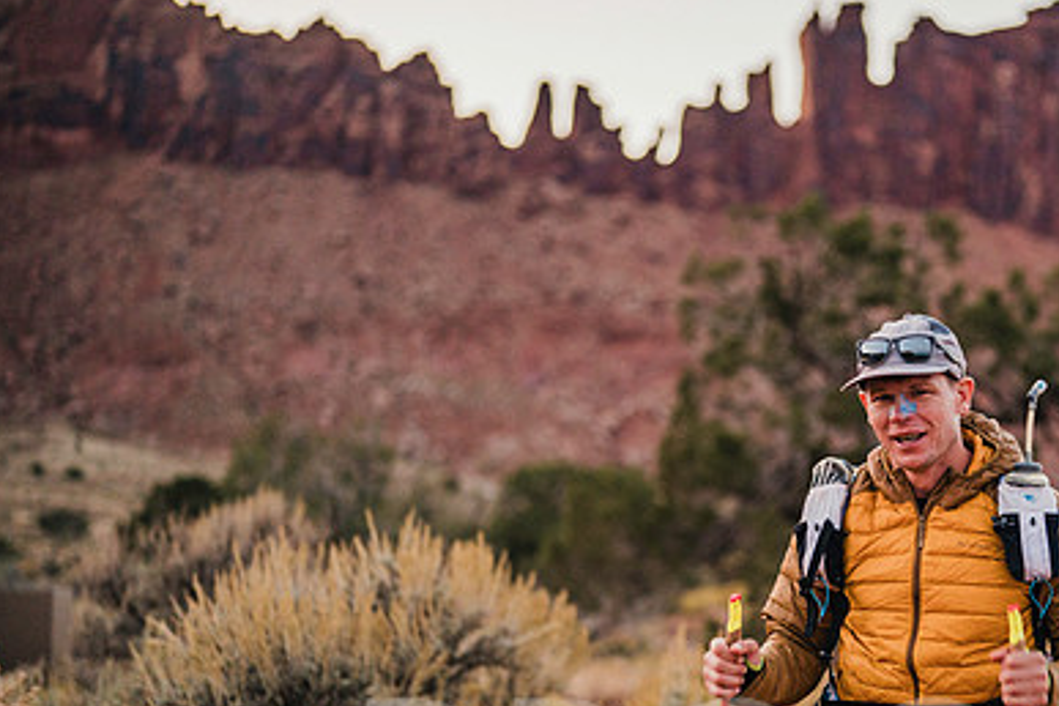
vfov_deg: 18.1
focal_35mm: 75
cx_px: 758
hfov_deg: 26.7
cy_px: 464
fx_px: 2206
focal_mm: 50
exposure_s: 1/100
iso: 640
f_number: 1.4
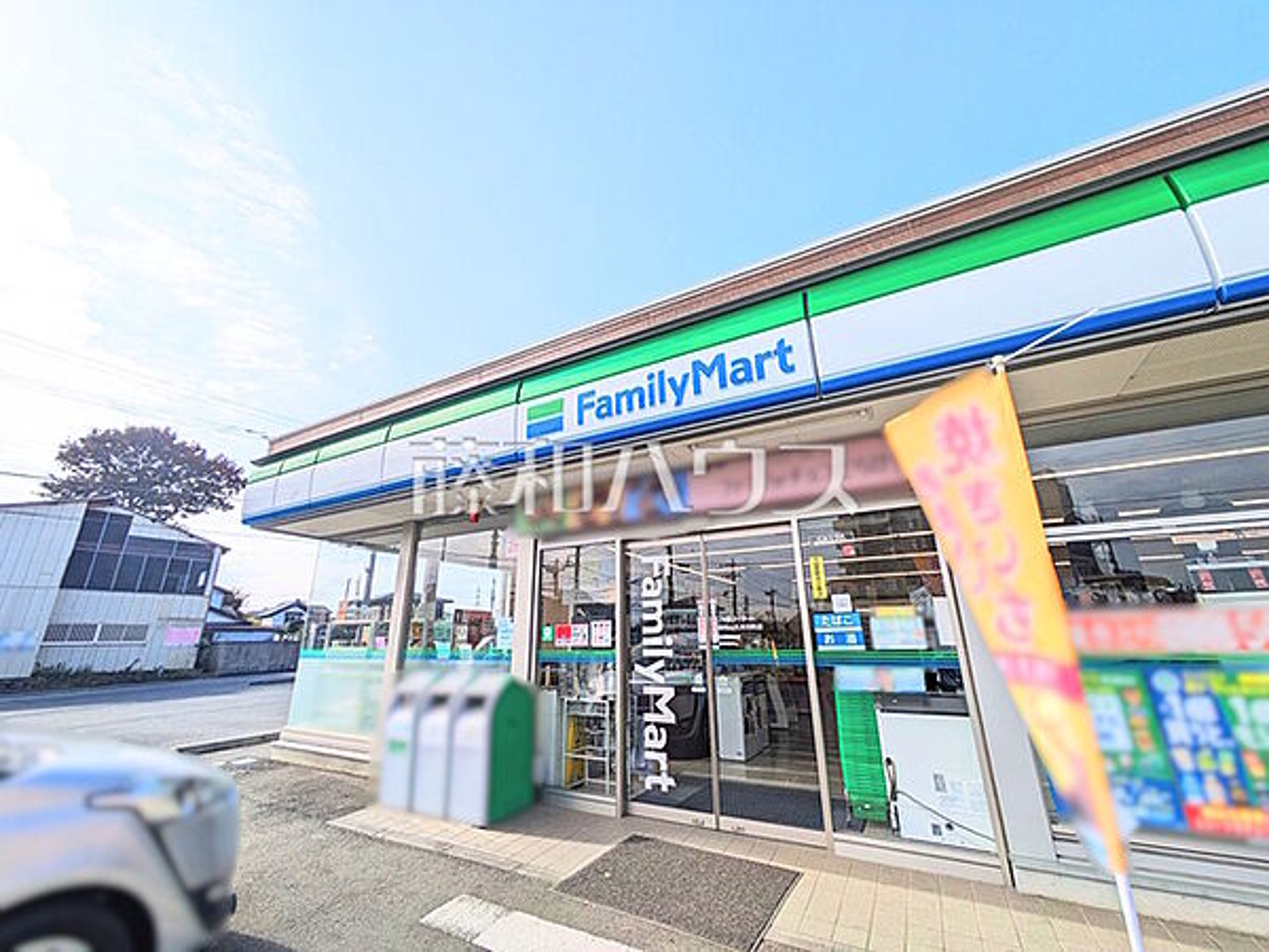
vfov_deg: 85.7
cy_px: 476
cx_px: 634
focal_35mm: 14
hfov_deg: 102.1
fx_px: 513
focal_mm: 1.83
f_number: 2.2
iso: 50
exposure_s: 1/1887
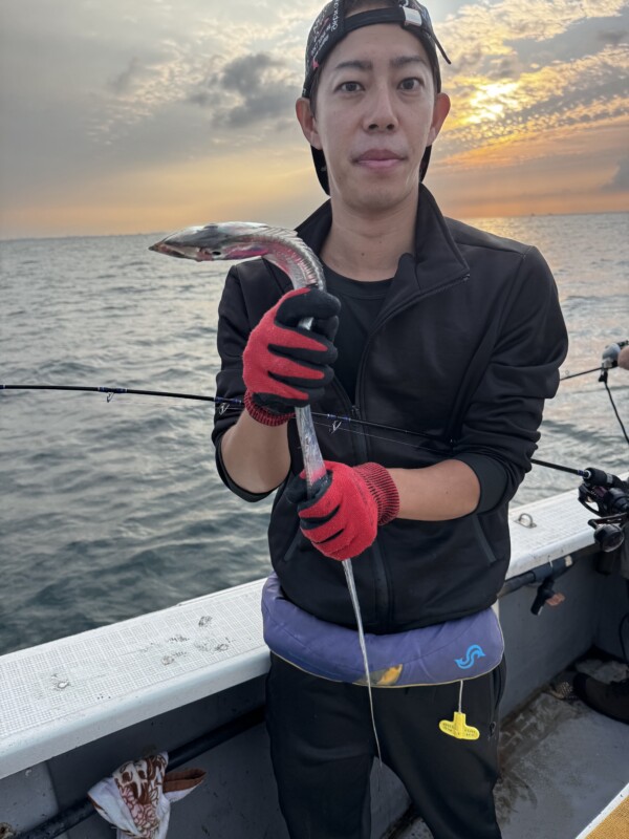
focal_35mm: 24
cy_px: 420
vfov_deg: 71.6
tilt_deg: -16.9
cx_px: 314
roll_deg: +2.0
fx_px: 581
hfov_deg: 56.8
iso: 80
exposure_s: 1/1042
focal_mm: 6.76
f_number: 1.78
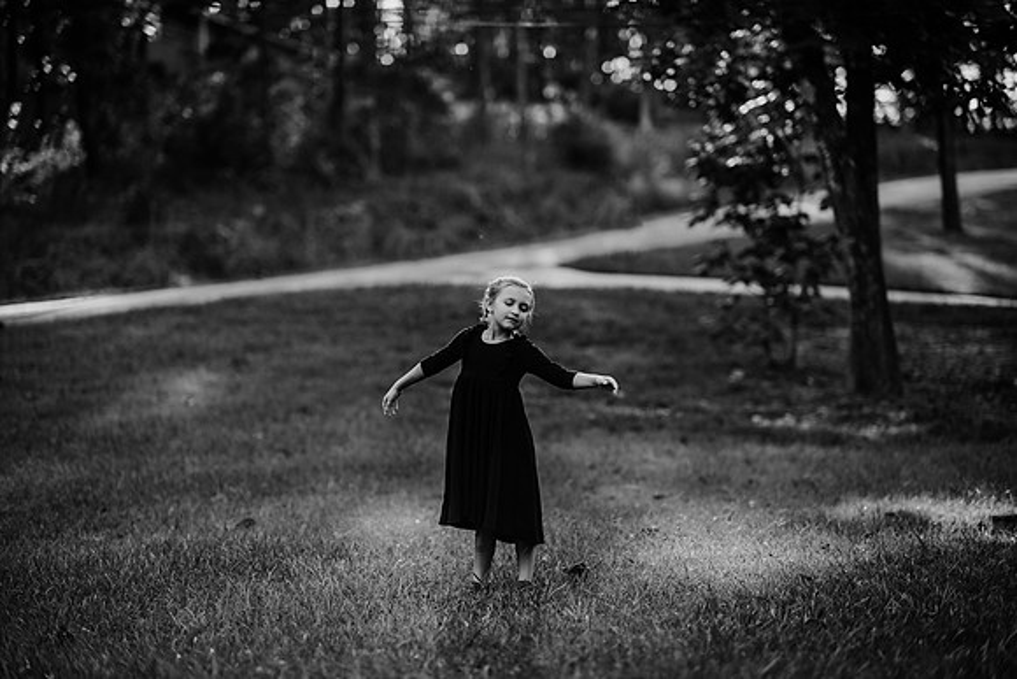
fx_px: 2402
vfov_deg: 16.1
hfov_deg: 23.9
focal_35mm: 85
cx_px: 508
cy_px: 340
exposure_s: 1/2500
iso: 200
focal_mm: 85
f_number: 1.8
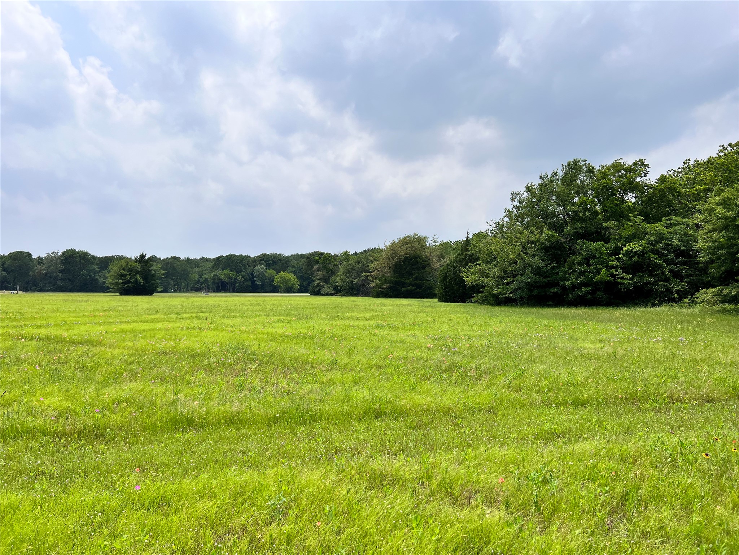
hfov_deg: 67.3
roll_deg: -1.8
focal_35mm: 26
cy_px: 278
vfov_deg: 53.1
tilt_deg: +0.5
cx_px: 370
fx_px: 555
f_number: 1.5
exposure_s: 1/7463
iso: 50
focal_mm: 5.7
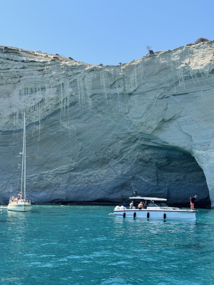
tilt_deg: +5.5
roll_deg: +0.9
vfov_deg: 39.7
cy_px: 142
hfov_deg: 30.3
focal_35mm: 48
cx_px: 107
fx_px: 396
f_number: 1.78
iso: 64
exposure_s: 1/2833
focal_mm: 6.76
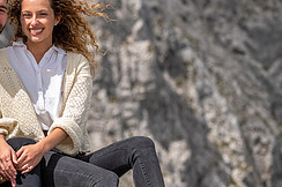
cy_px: 115
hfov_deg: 8.8
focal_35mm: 233
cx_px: 50
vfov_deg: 5.9
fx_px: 1823
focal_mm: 98
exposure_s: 1/1600
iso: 100
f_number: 4
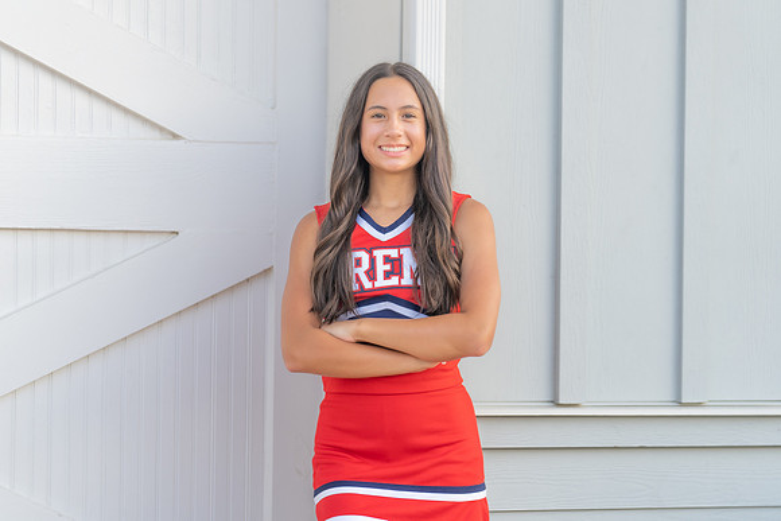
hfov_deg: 12.4
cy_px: 260
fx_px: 3595
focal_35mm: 166
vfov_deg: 8.3
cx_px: 390
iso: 125
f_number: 2.8
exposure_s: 1/320
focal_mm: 162
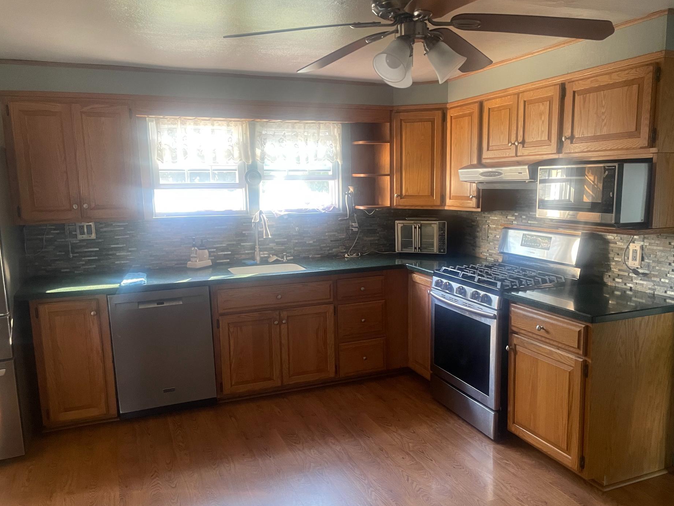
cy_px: 275
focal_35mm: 29
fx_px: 565
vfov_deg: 48.2
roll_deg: +0.4
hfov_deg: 61.5
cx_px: 375
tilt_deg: -9.3
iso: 320
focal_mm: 4.2
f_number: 1.6
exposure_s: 1/60
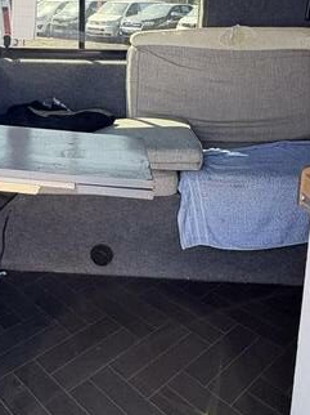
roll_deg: -4.7
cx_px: 66
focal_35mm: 39
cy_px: 98
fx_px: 466
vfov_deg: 46.0
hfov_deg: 35.7
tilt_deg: -1.7
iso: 40
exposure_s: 1/143
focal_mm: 2.22
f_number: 2.2
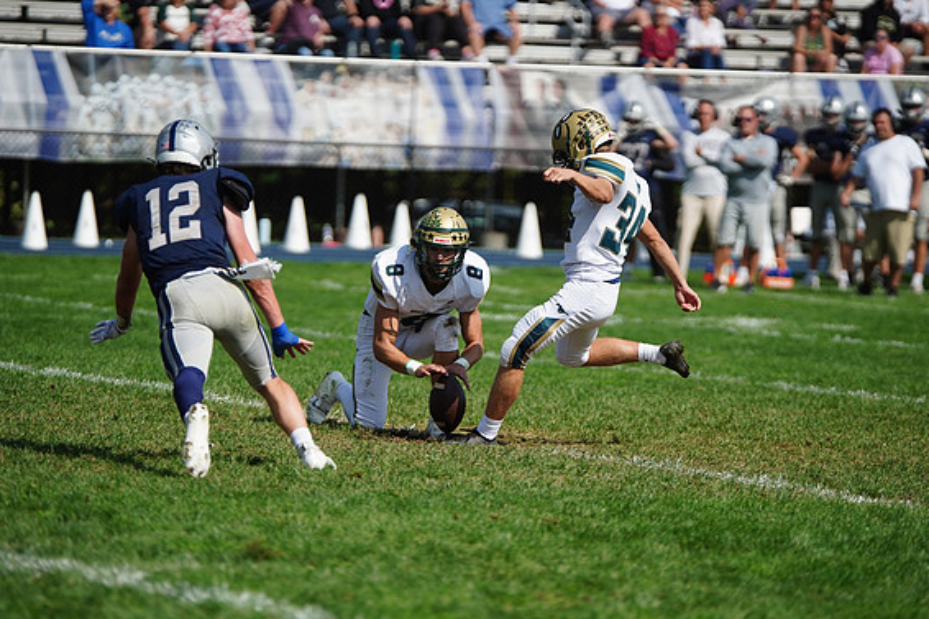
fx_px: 6191
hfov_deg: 8.6
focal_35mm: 240
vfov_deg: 5.7
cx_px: 471
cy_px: 313
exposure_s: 1/6400
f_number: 2.8
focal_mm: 234
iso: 400
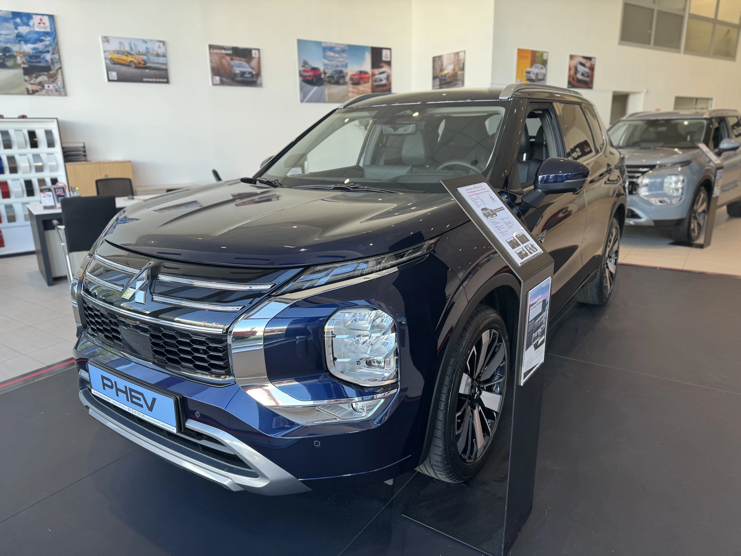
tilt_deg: -14.6
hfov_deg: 71.6
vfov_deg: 56.8
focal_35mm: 24
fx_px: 514
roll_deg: +1.2
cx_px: 370
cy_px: 278
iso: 100
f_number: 1.78
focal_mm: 6.76
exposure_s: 1/100
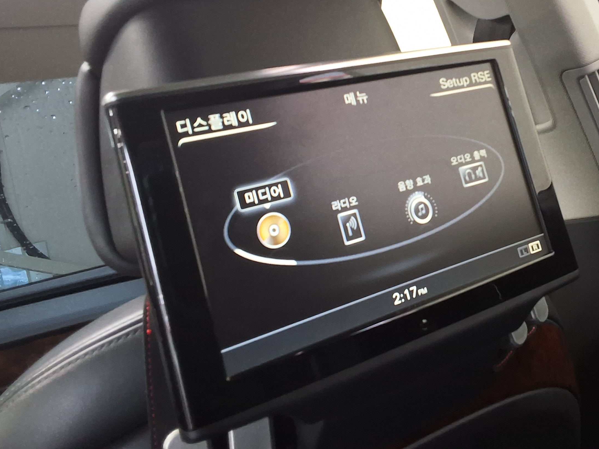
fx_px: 727
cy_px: 114
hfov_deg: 43.9
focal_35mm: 42
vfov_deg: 33.7
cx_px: 417
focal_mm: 2.91
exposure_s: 1/40
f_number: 1.9
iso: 100
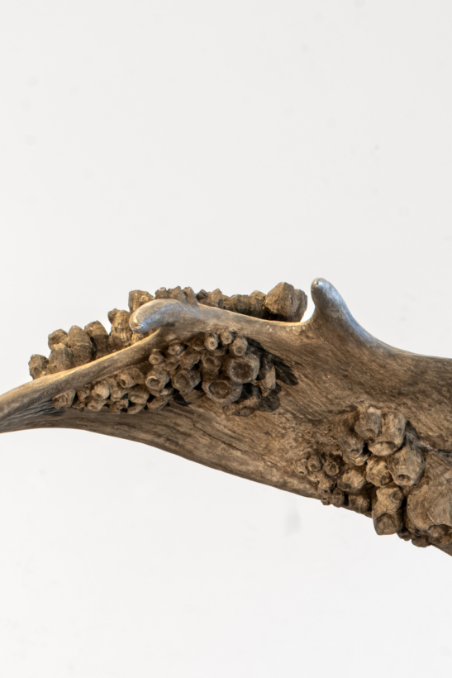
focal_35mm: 281
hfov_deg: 4.9
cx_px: 492
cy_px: 838
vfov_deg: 7.3
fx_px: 5290
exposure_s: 1/2.5
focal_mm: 90
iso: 64
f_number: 16
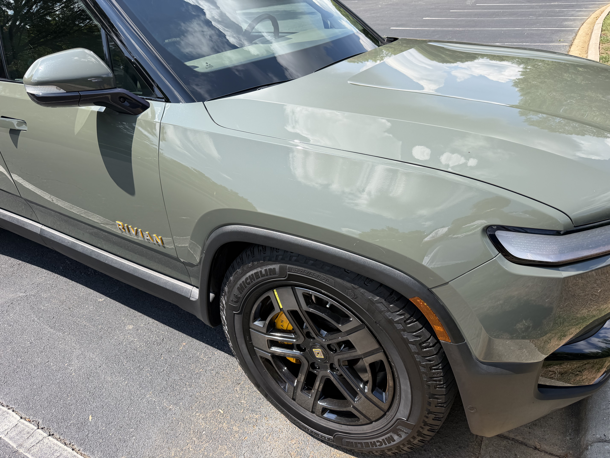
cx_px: 305
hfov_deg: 71.6
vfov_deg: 56.8
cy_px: 229
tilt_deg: -30.9
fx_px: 423
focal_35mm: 24
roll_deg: +8.3
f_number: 1.78
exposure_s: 1/2169
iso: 80
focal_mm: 6.76
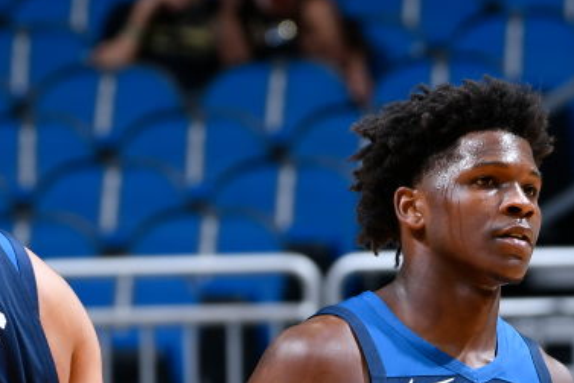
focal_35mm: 1099
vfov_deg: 1.3
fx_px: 17536
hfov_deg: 1.9
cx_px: 143
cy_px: 370
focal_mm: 270
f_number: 6.3
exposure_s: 1/250
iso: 160
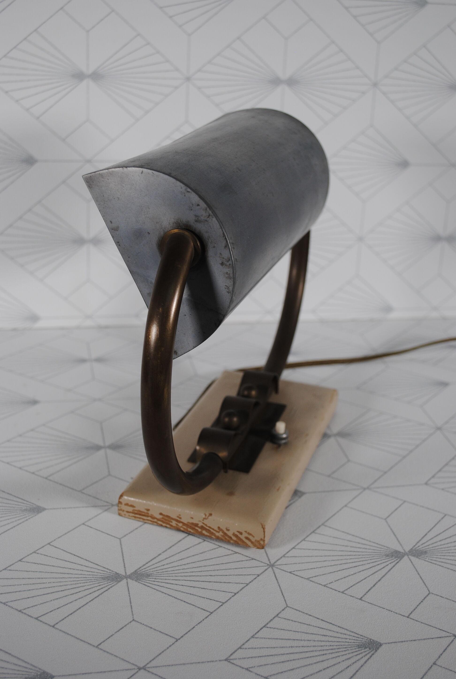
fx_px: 908
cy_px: 340
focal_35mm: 48
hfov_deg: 28.2
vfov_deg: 41.0
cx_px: 228
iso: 180
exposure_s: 1/125
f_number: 5.6
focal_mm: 32
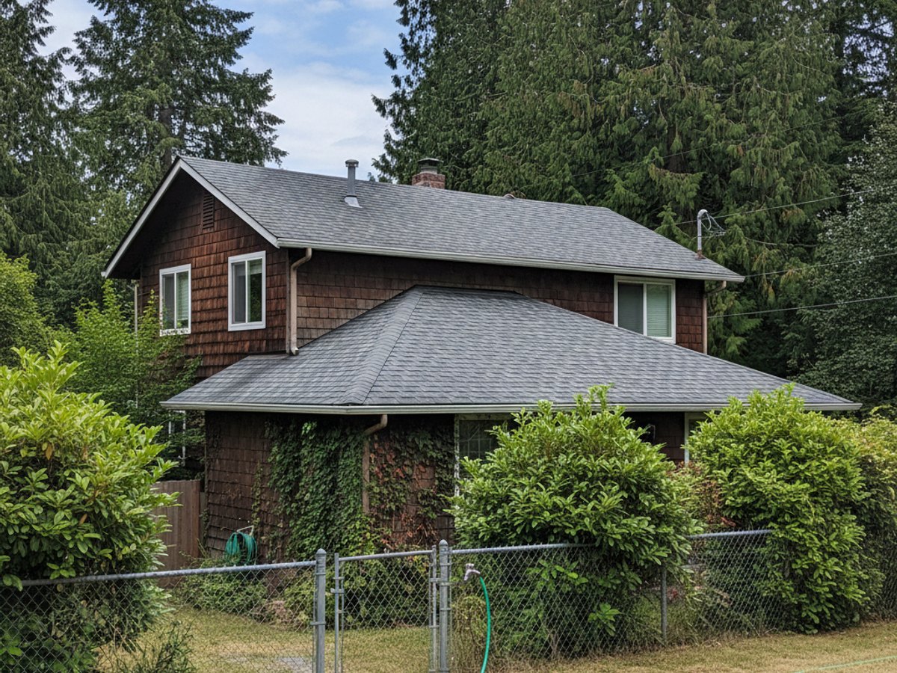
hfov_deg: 71.6
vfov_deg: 56.8
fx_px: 622
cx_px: 448
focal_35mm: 24
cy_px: 336
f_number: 1.68
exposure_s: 1/1208
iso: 75
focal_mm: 6.8
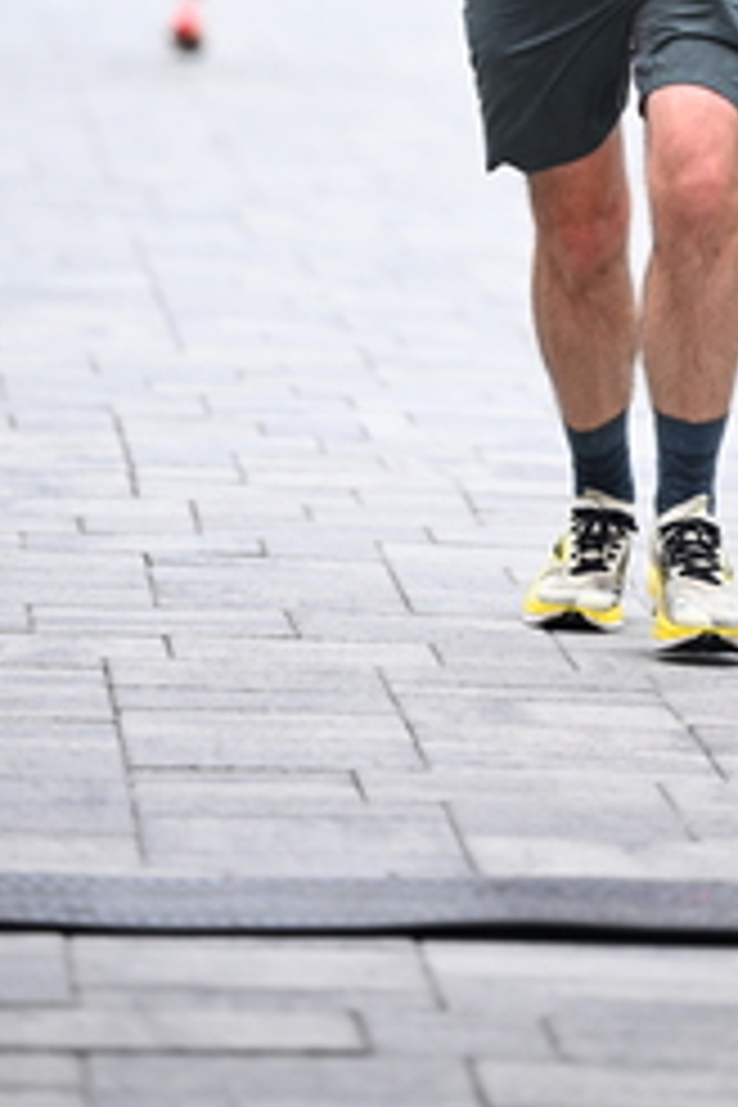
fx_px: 10977
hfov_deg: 3.8
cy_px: -94
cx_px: 718
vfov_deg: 5.8
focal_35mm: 357
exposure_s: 1/1600
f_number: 2.8
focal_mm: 160
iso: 1250
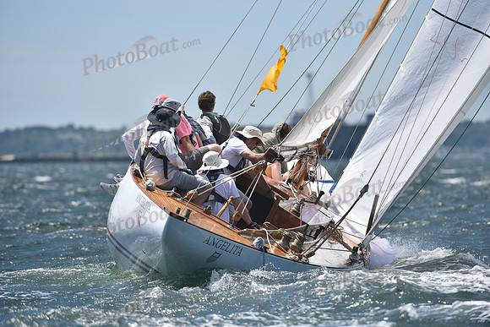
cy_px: 164
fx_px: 5445
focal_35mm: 400
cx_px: 245
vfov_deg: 3.4
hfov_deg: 5.2
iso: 250
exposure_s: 1/1600
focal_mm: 400
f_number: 5.6
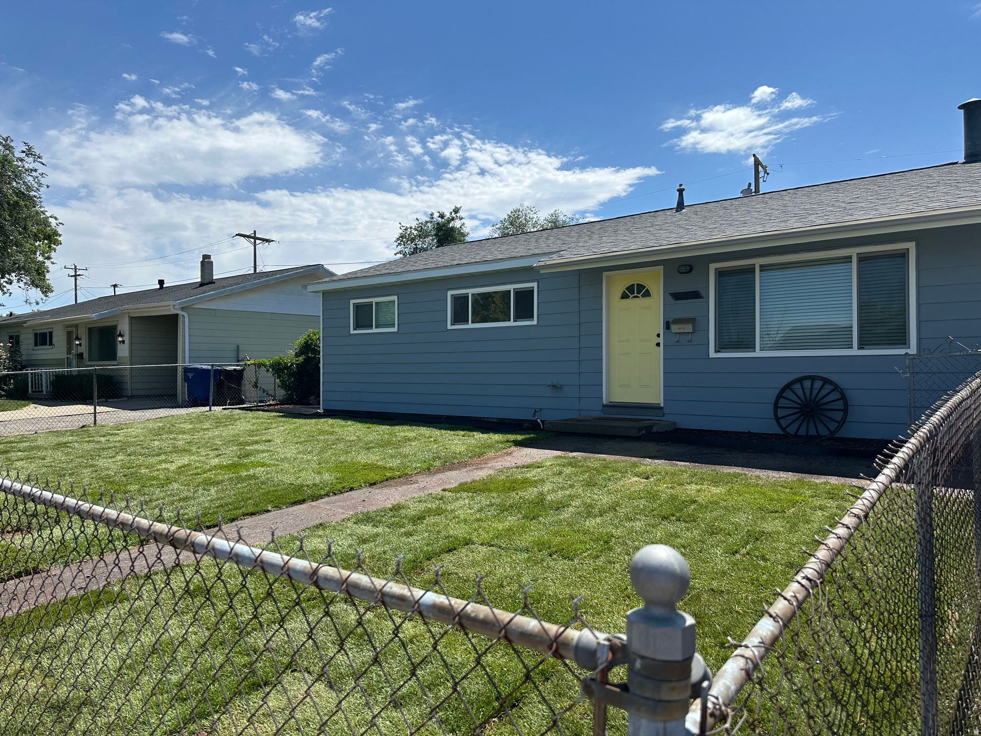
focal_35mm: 24
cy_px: 368
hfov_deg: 71.6
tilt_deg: +1.1
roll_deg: -0.2
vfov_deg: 56.8
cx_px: 490
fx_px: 680
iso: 80
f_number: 1.78
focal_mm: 6.86
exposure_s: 1/5848
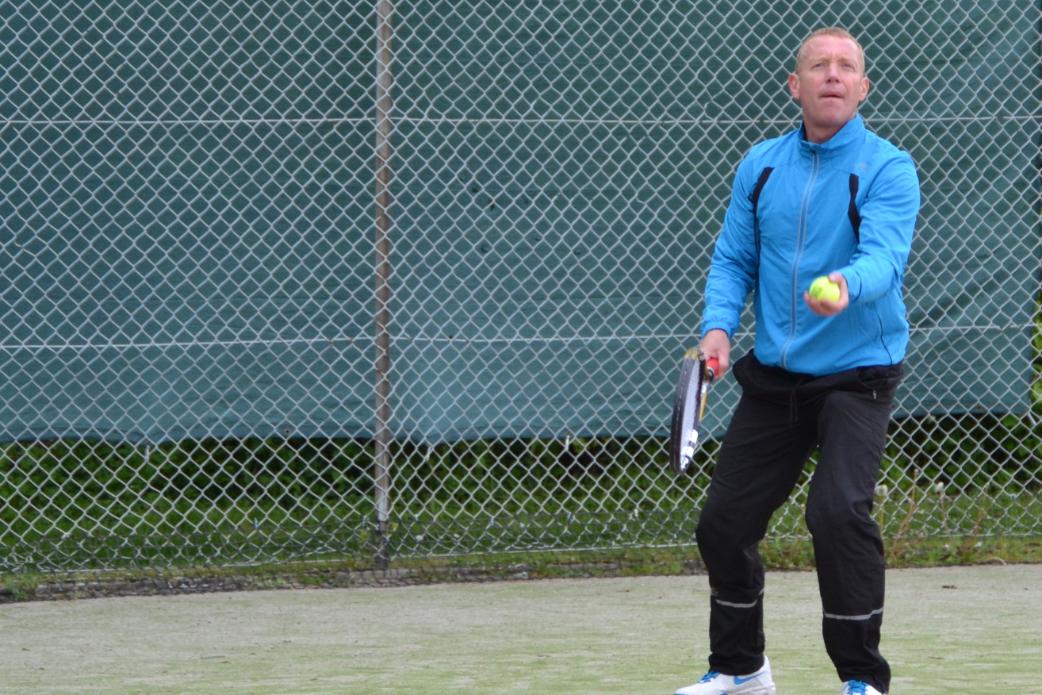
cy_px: 114
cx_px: 694
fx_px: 5615
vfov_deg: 7.1
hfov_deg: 10.6
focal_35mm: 194
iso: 360
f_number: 5.6
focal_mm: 68
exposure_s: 1/500
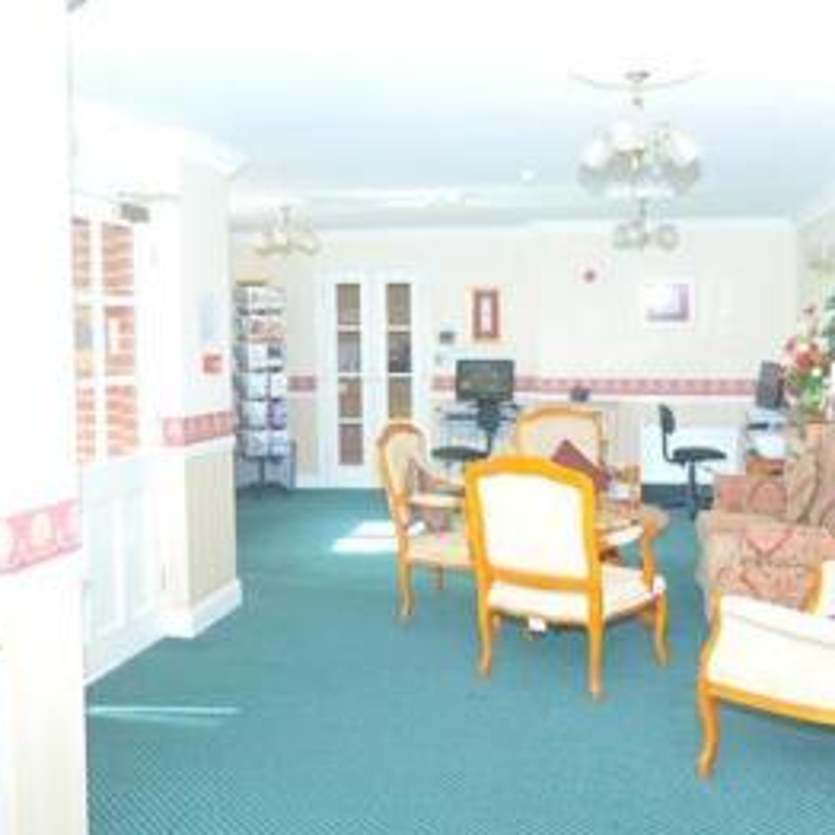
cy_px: 368
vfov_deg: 47.1
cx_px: 516
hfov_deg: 46.8
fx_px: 957
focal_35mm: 35
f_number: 4.2
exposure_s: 1/40
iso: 800
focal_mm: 11
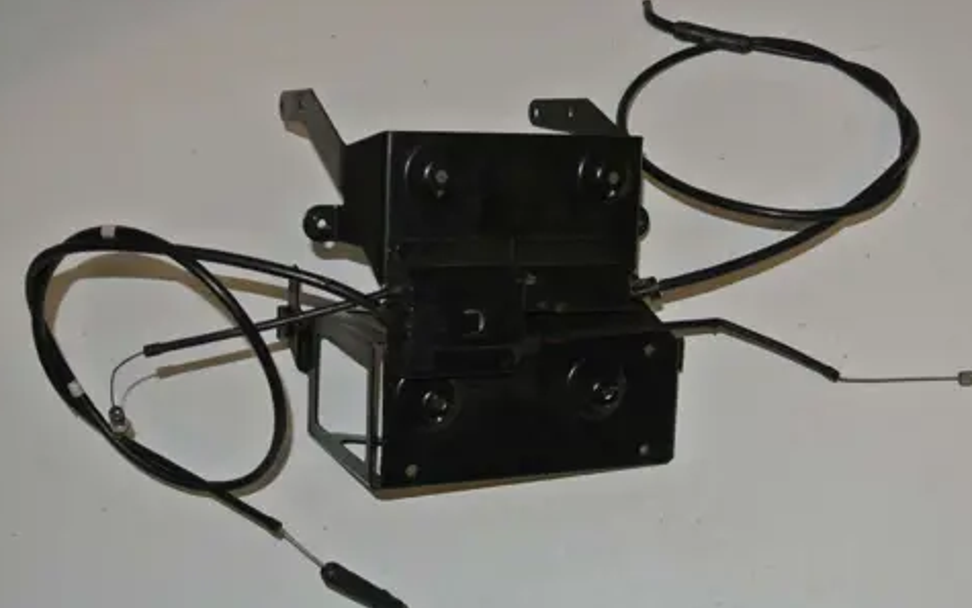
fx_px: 1378
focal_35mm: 52
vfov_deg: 24.9
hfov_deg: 38.8
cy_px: 293
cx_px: 522
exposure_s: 1/60
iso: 200
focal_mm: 16.9
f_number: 4.5
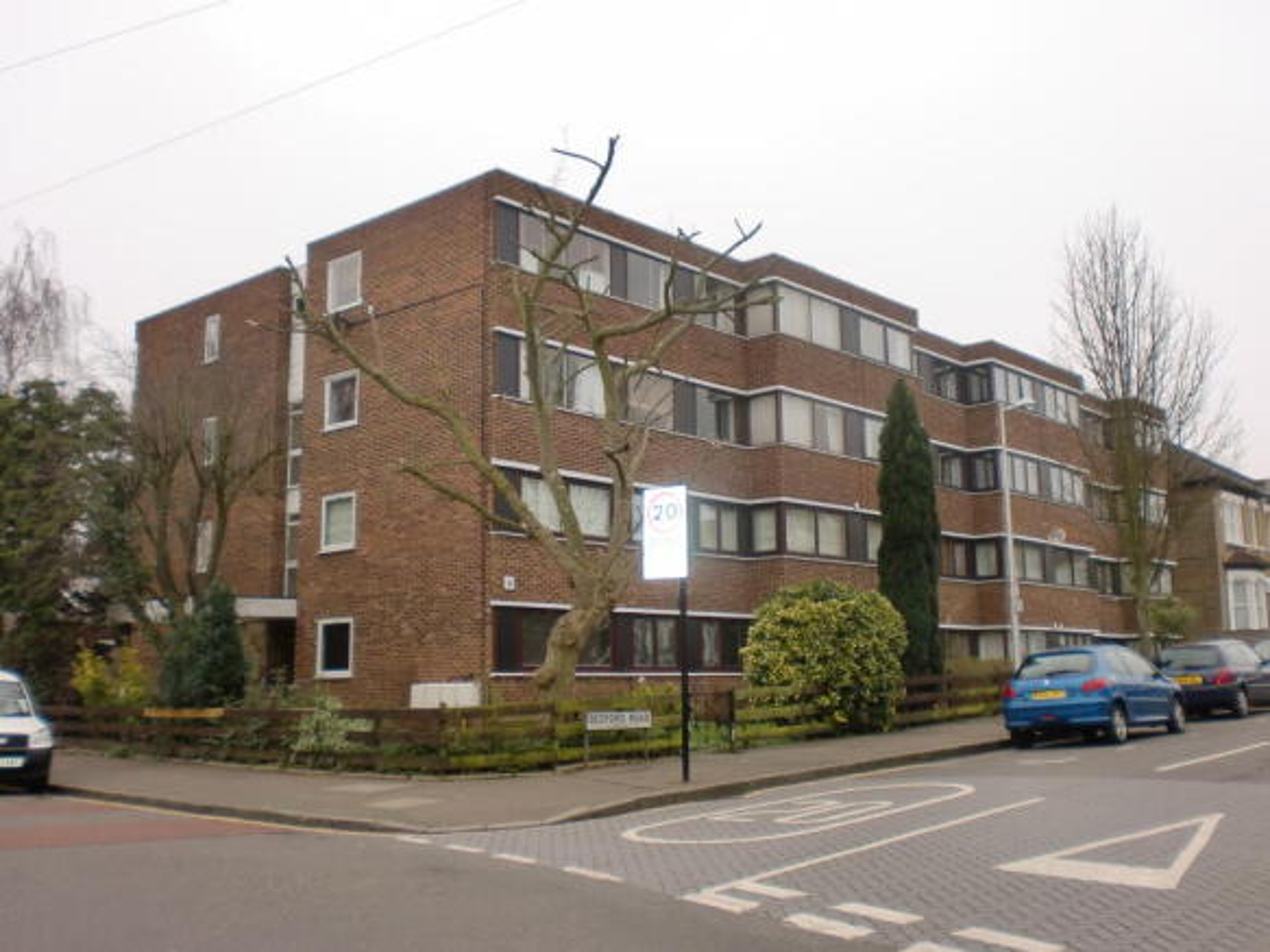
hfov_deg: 52.6
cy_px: 476
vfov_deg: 40.7
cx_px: 635
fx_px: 1284
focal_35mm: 35
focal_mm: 6.3
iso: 64
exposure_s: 1/200
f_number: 3.1
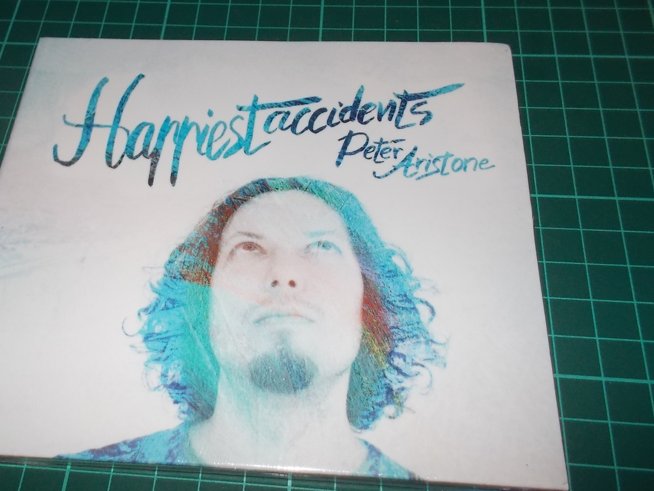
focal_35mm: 35
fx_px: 661
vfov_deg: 40.7
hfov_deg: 52.3
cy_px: 259
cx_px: 266
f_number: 3.3
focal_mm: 4.1
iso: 200
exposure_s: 1/30
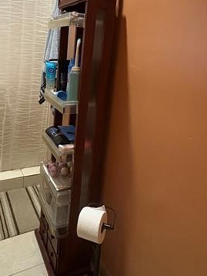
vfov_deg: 58.0
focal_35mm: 30
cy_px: 83
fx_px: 239
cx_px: 81
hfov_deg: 46.5
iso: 800
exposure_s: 1/60
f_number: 2.2
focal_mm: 2.22
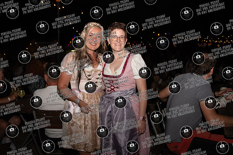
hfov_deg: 57.6
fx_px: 212
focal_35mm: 33
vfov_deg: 40.1
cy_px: 63
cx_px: 121
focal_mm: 17
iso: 500
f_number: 3.5
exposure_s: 1/640
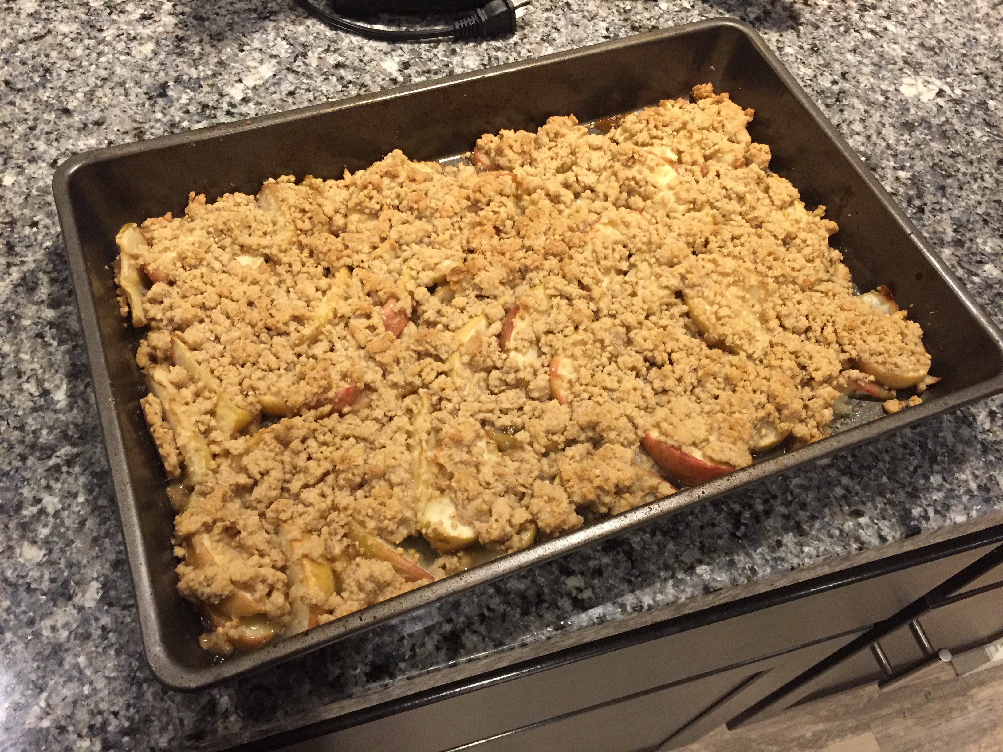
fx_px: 840
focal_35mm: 29
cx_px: 502
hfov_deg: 61.7
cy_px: 376
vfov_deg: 48.2
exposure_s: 1/30
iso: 200
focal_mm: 4.15
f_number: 2.2
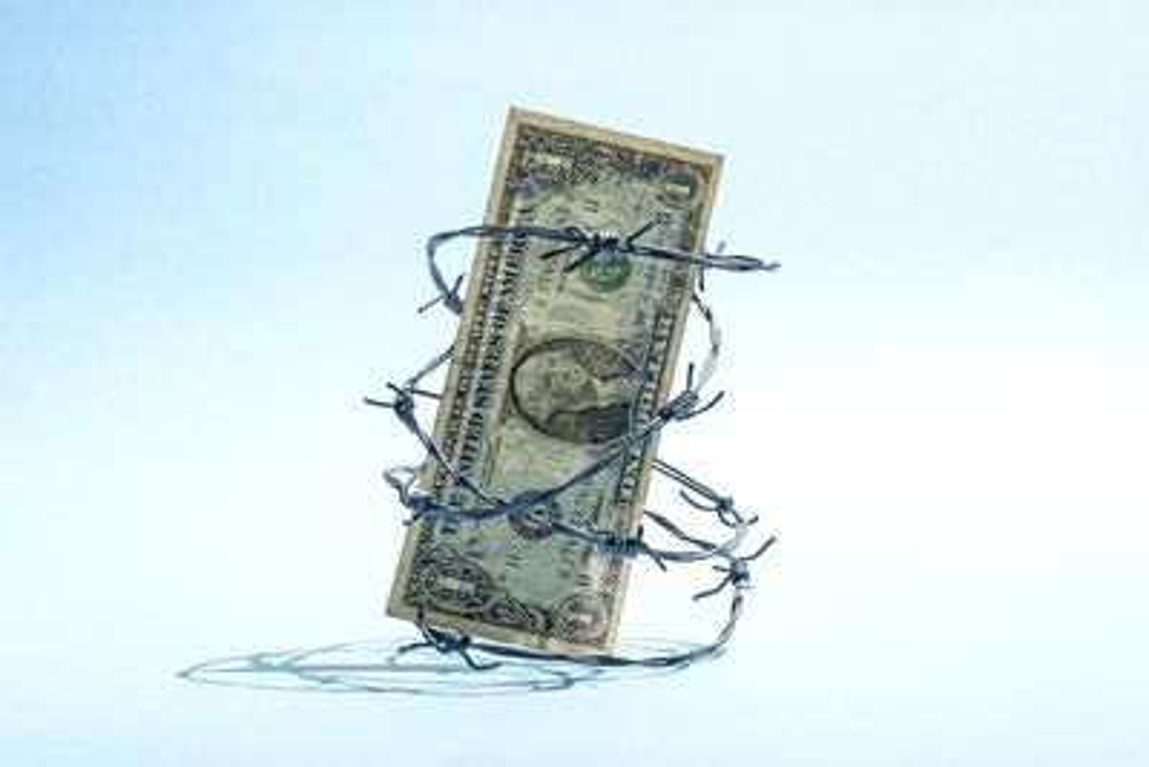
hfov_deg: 33.4
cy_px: 384
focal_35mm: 60
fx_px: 1916
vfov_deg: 22.6
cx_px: 574
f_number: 11
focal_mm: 60
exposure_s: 1/160
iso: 50
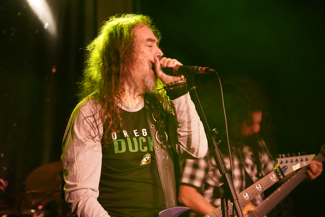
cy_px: 108
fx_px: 948
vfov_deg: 13.0
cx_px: 162
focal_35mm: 105
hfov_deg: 19.5
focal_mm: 105
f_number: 4
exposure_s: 1/125
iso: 10000
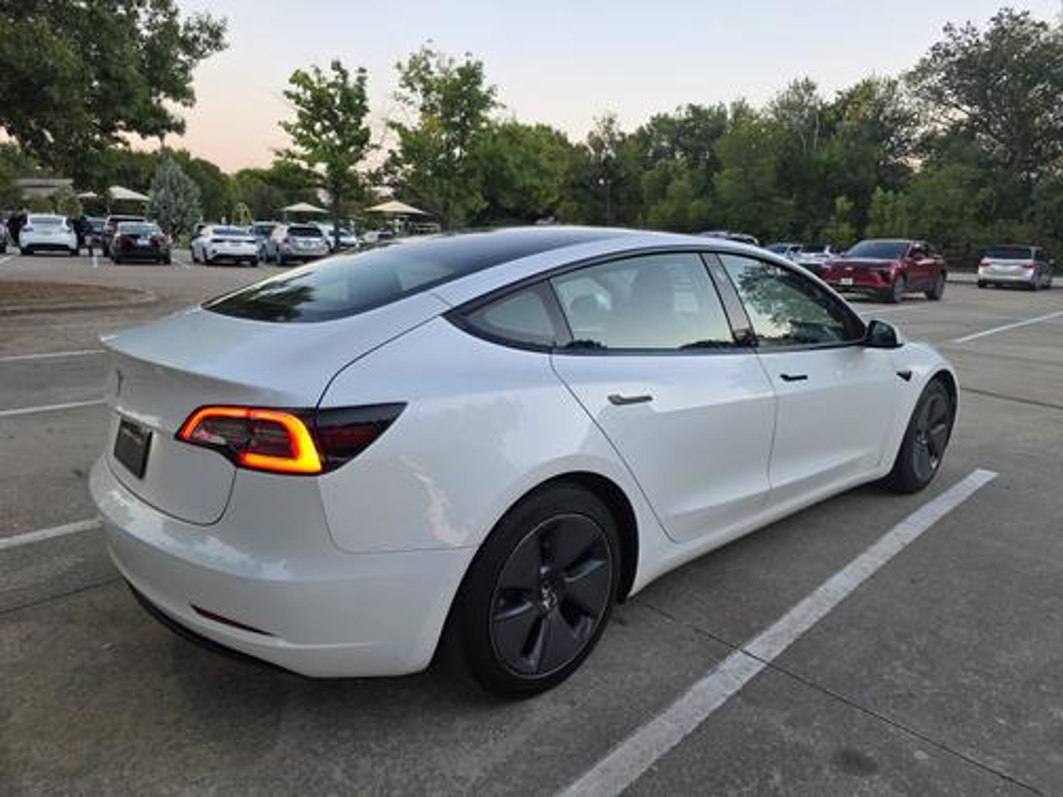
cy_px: 398
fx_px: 706
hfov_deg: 73.9
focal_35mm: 23
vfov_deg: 58.9
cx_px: 532
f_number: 1.7
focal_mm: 6.3
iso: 125
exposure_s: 1/180
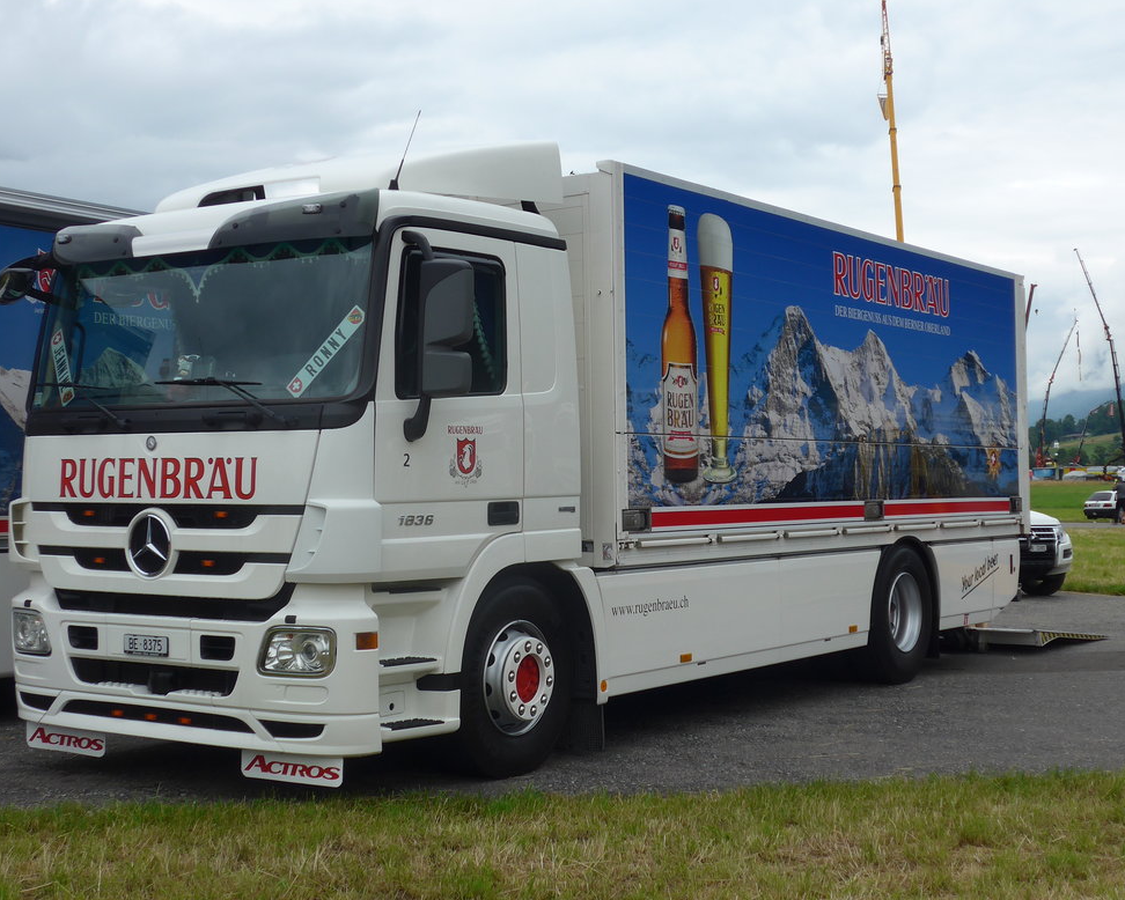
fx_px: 1765
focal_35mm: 53
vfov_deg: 28.6
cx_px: 580
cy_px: 440
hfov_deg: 35.4
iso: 80
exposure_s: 1/1000
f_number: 2.8
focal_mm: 9
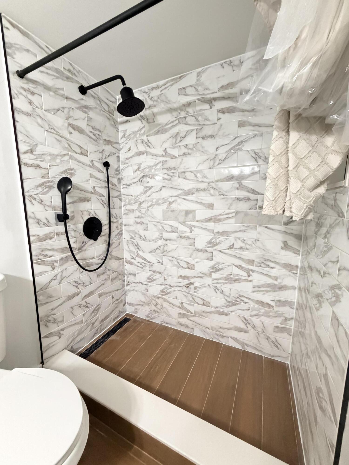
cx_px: 174
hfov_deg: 85.7
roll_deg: -0.1
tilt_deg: -8.1
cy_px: 232
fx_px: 188
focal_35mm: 14
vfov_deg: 102.1
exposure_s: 1/60
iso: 800
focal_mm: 2.22
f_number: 2.2
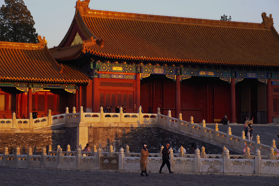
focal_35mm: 105
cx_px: 140
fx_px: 814
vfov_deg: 13.0
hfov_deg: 19.5
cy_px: 93
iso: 320
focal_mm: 105
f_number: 7.1
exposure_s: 1/200
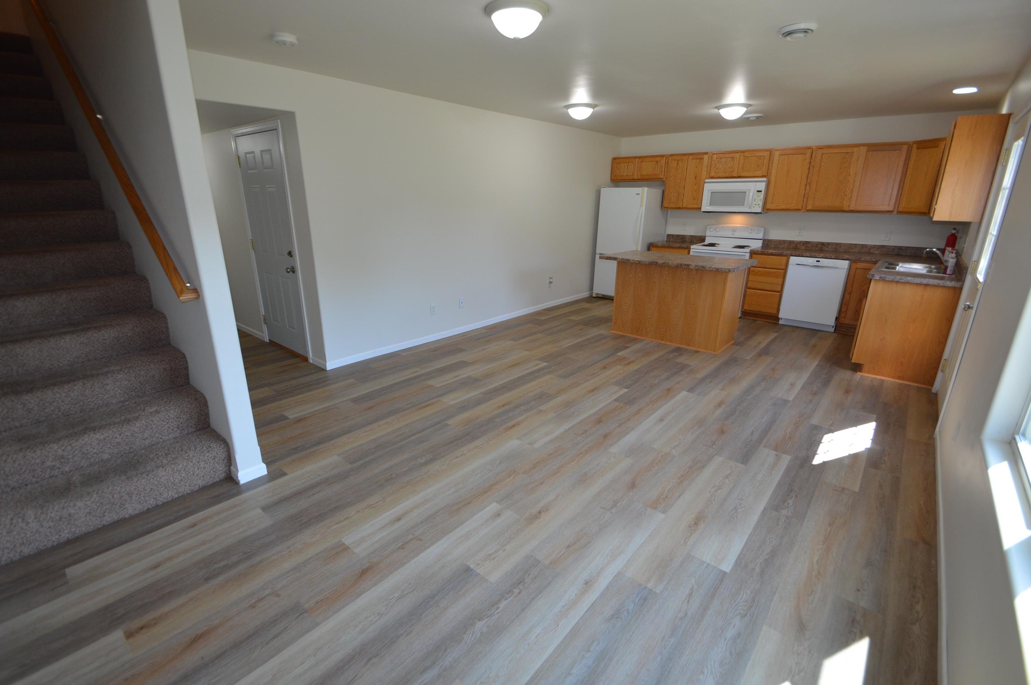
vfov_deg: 77.2
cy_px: 342
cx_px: 516
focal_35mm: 15
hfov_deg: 100.4
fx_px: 429
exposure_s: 1/100
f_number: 5
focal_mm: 10
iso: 400
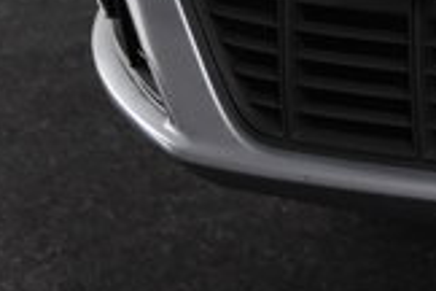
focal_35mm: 322
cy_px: -478
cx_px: 1230
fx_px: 3899
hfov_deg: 6.0
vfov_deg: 4.2
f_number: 5.6
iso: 1600
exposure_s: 1/125
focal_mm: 34
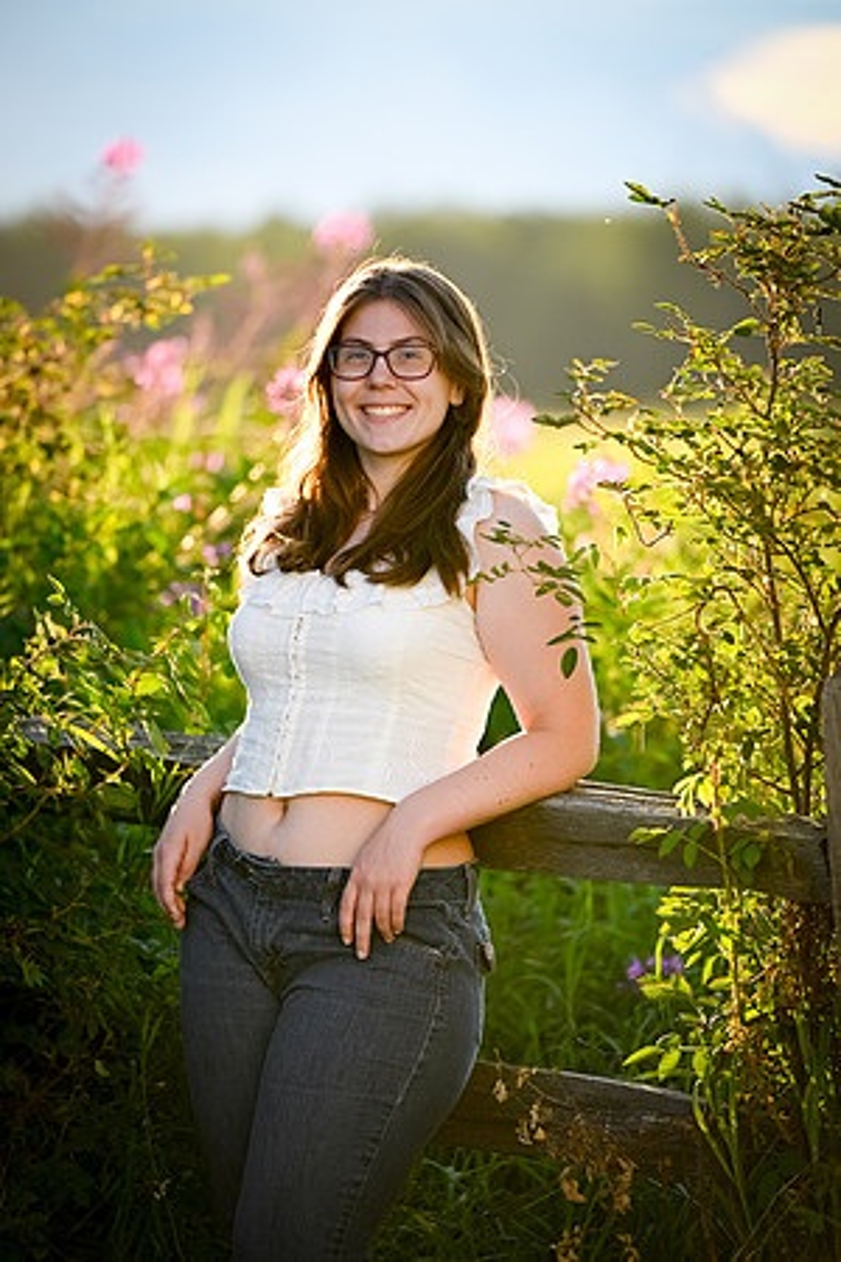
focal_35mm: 180
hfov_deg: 7.6
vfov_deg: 11.4
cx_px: 420
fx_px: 6307
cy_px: 631
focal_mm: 180
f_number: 2.8
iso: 250
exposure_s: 1/1000
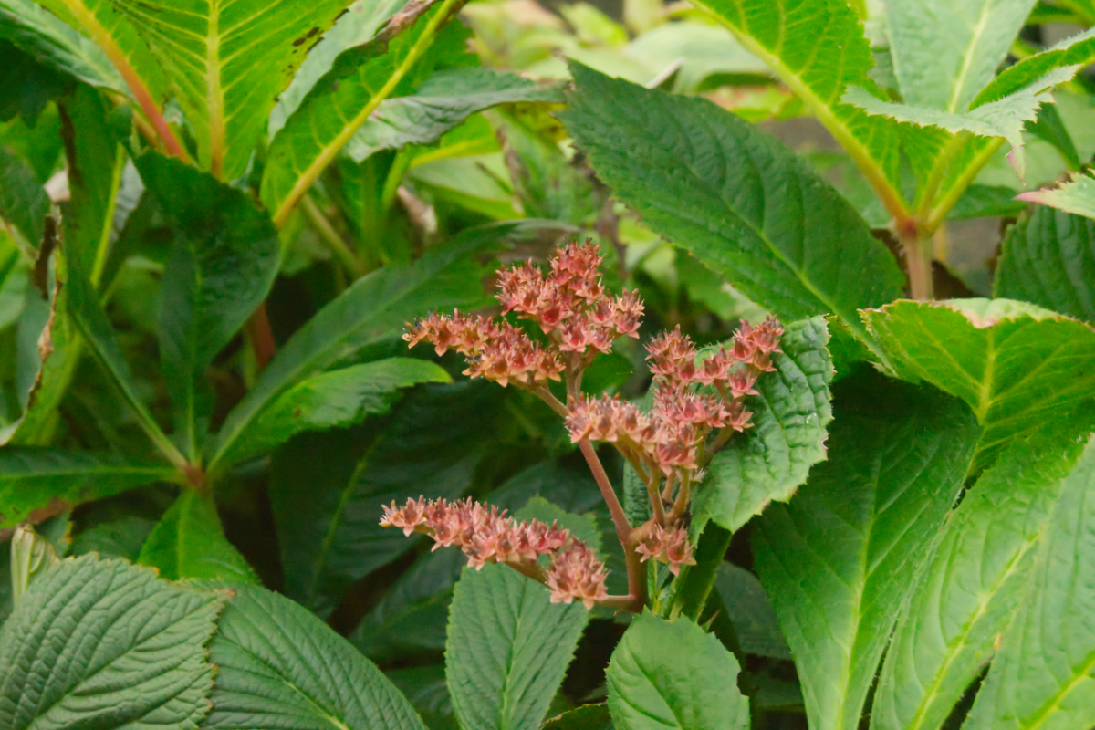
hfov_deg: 24.6
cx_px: 548
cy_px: 365
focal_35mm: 82
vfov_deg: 16.6
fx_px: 2509
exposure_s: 1/250
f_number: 10
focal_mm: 55
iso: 3200
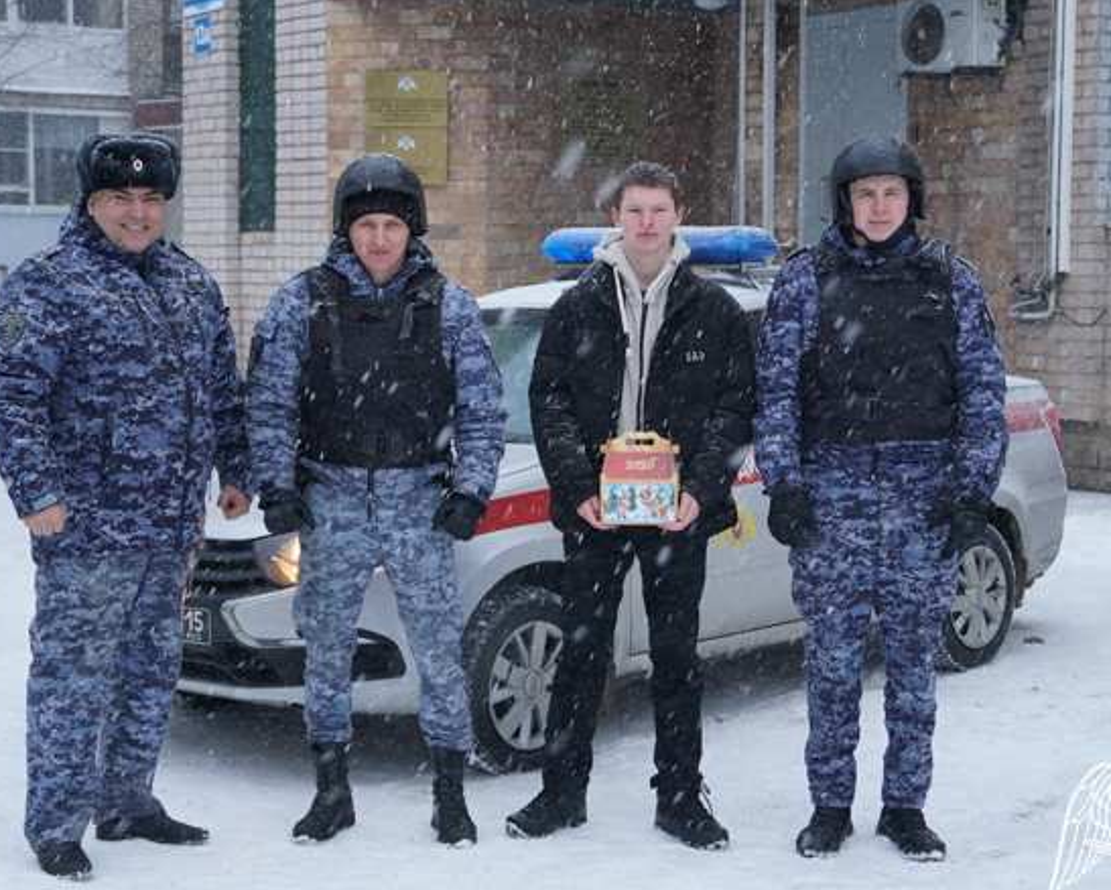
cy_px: 439
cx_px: 544
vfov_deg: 22.6
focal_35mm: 68
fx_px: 2225
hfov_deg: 28.0
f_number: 4.5
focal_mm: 35
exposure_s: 1/160
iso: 500
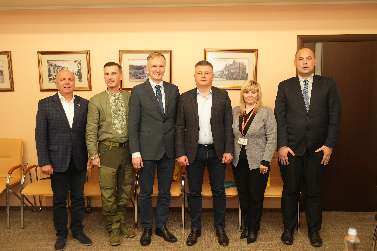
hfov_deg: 55.8
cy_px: 126
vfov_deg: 38.9
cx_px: 188
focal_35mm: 34
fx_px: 356
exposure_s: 1/125
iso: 1000
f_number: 2.8
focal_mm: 34
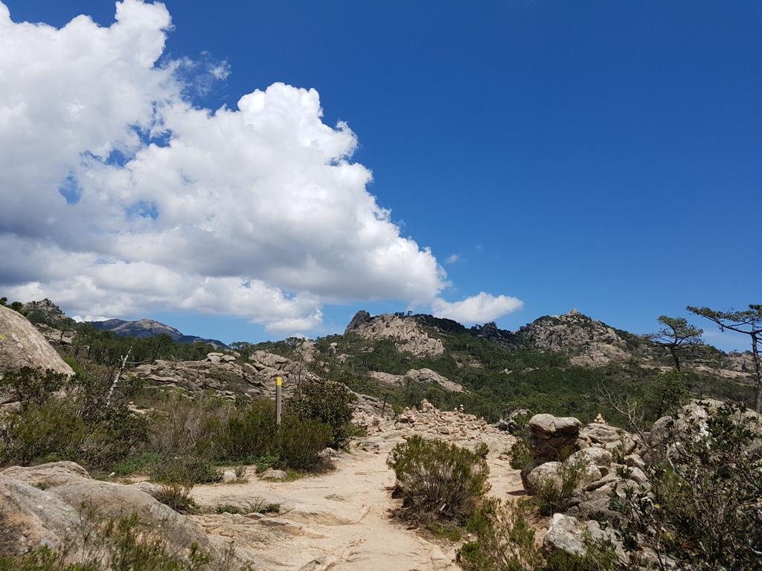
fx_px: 572
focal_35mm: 26
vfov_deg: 53.1
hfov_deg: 67.3
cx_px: 381
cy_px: 286
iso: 50
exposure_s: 1/3792
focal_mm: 4.2
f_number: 1.7
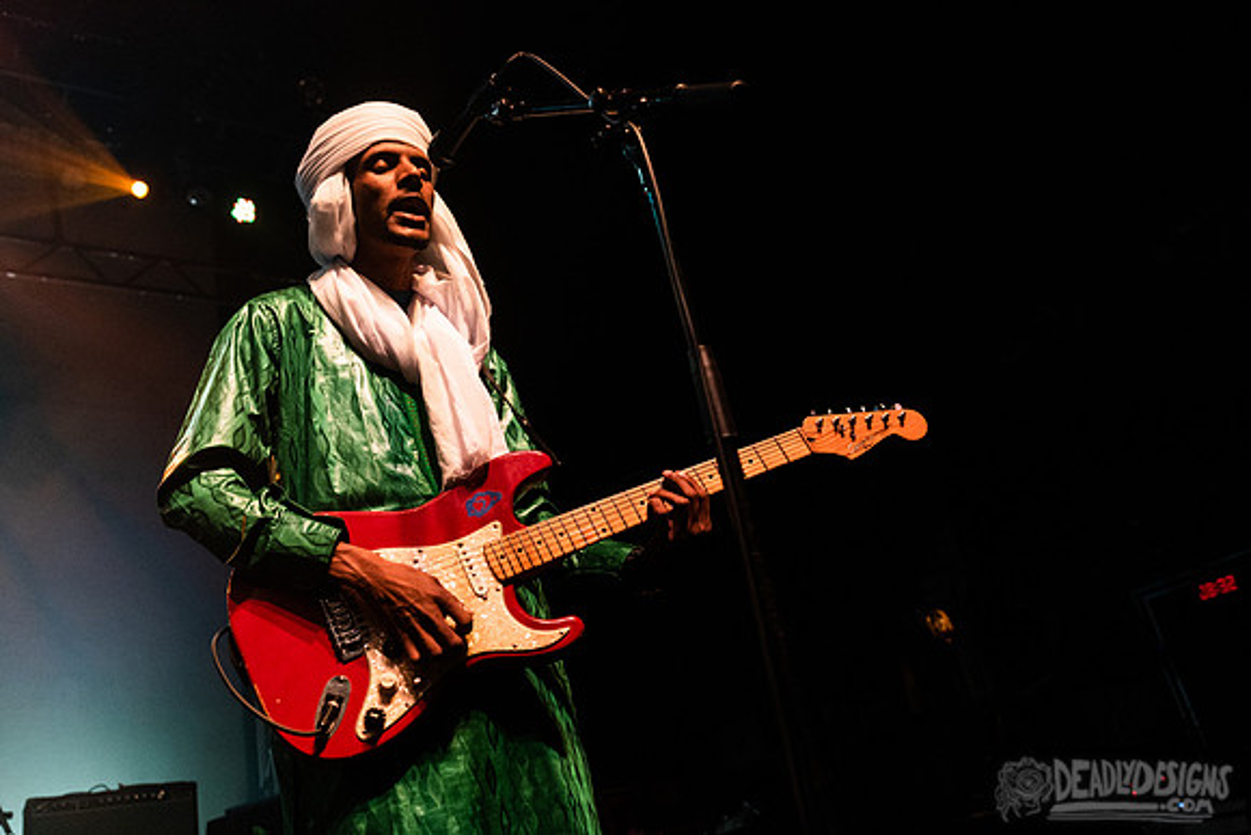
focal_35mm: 31
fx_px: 1085
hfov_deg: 59.6
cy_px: 463
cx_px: 534
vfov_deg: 42.0
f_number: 3.2
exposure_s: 1/250
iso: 2500
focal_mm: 24
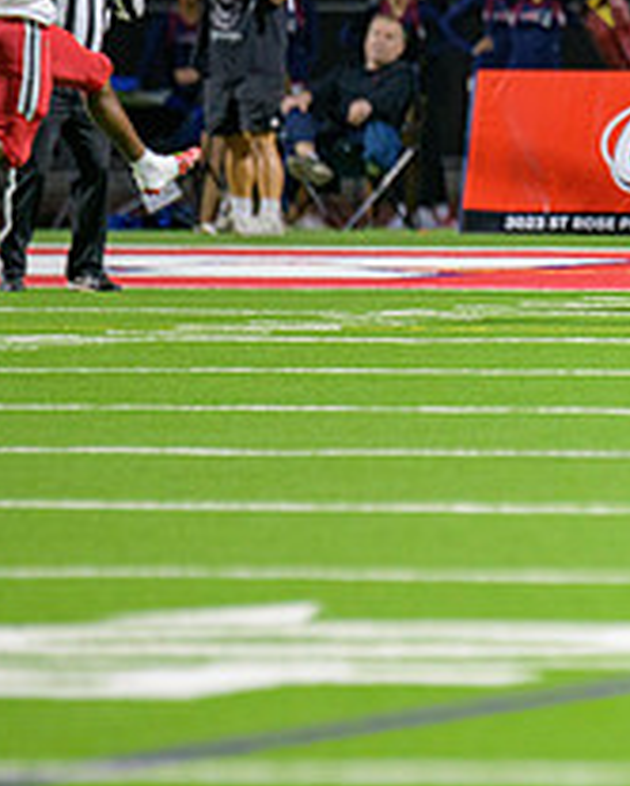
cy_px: 279
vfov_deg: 2.5
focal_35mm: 789
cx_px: 956
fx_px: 18362
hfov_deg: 2.0
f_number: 2.8
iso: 2000
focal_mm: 300
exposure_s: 1/250
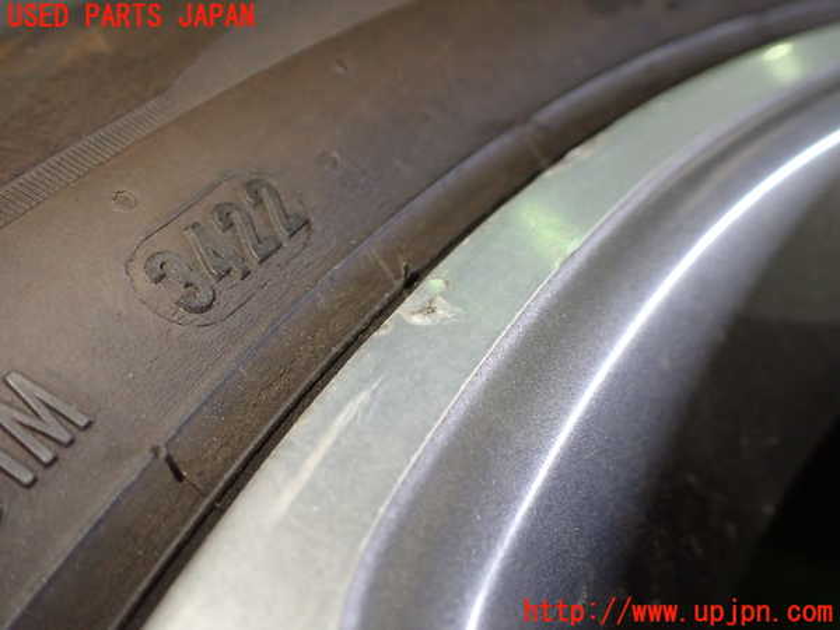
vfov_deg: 46.8
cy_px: 315
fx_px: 728
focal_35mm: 30
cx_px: 420
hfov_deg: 60.0
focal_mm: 5.4
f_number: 2.3
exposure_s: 1/125
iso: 640
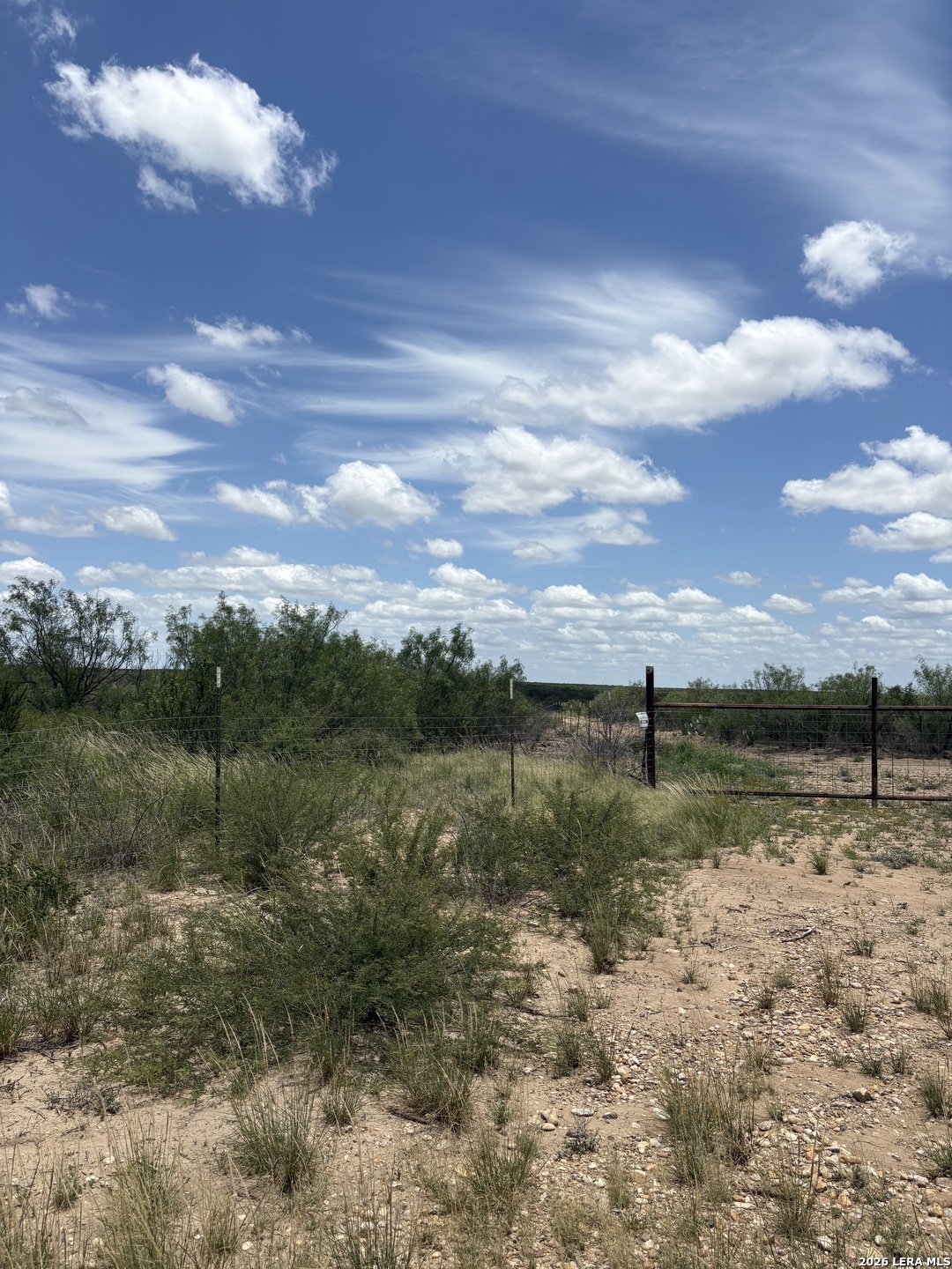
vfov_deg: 67.3
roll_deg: -1.8
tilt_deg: +3.4
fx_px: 953
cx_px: 476
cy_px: 634
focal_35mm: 26
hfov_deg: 53.1
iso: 50
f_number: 1.6
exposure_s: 1/6329
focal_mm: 5.96
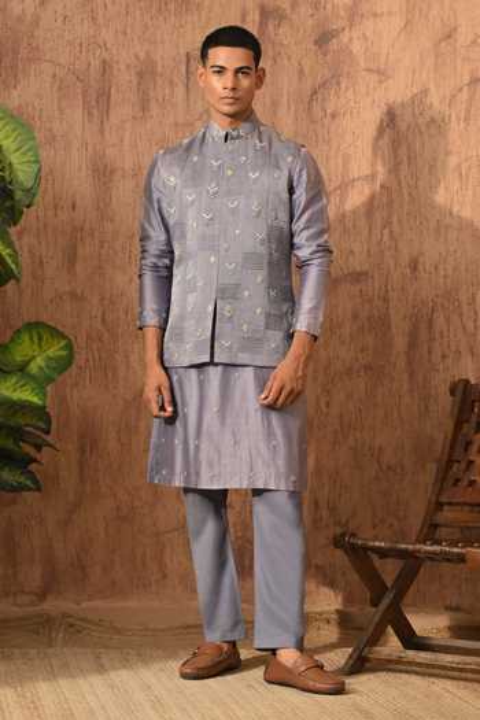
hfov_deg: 17.7
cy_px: 360
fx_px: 1540
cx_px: 240
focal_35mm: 77
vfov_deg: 26.3
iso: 250
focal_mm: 77
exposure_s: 1/160
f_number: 8
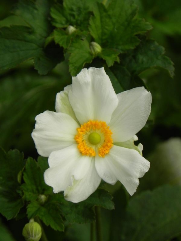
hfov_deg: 6.0
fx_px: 1722
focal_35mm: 247
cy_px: 120
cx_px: 90
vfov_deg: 8.0
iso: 160
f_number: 5
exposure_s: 1/320
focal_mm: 44
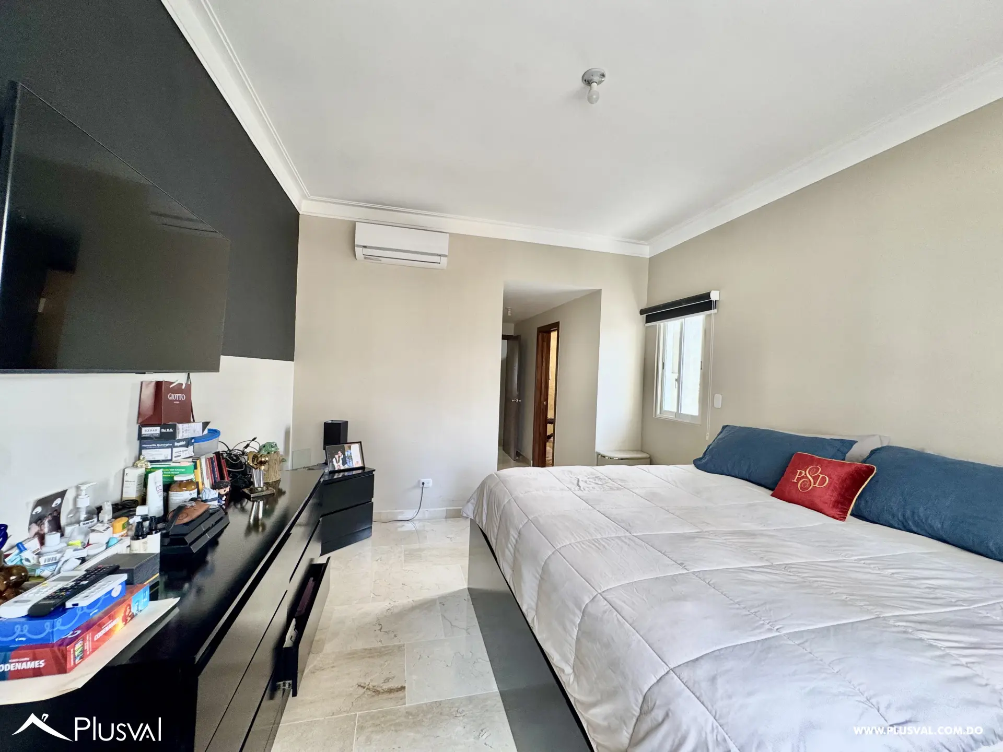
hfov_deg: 102.1
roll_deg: -2.5
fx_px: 406
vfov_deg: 85.7
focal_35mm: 14
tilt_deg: -1.1
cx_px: 502
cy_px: 376
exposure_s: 1/99
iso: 125
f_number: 2.2
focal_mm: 2.22
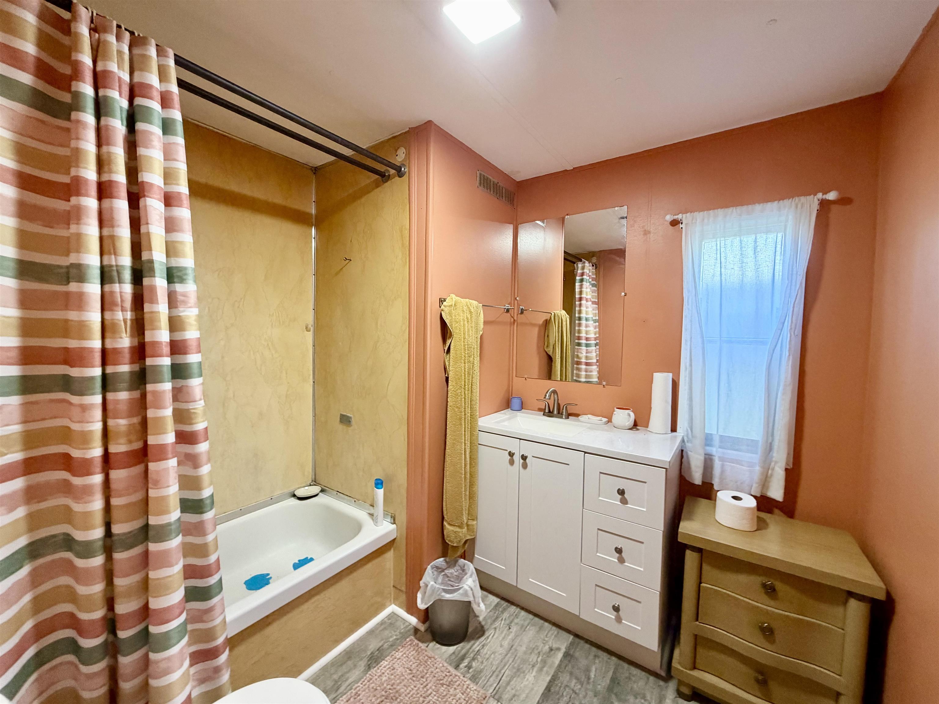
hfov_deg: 102.1
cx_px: 470
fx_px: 380
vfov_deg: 85.7
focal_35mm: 14
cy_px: 352
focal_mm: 2.22
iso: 320
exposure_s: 1/60
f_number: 2.2
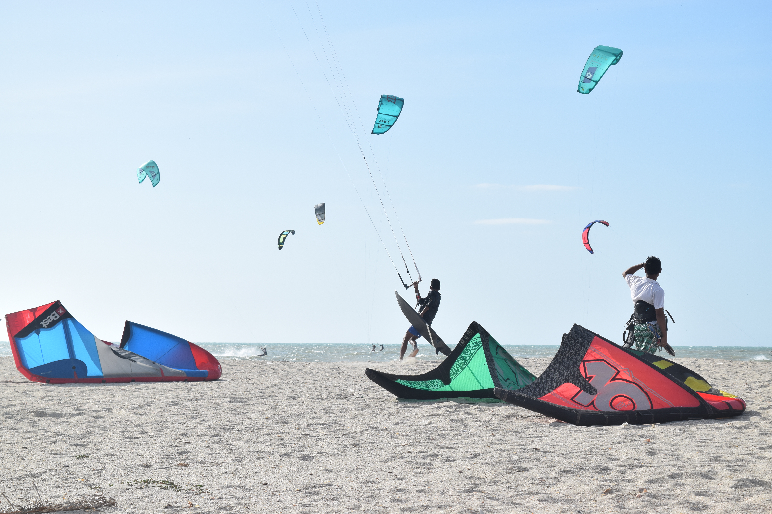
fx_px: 1608
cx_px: 386
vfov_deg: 18.2
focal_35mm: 75
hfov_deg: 27.0
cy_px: 257
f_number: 13
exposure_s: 1/640
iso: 200
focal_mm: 50
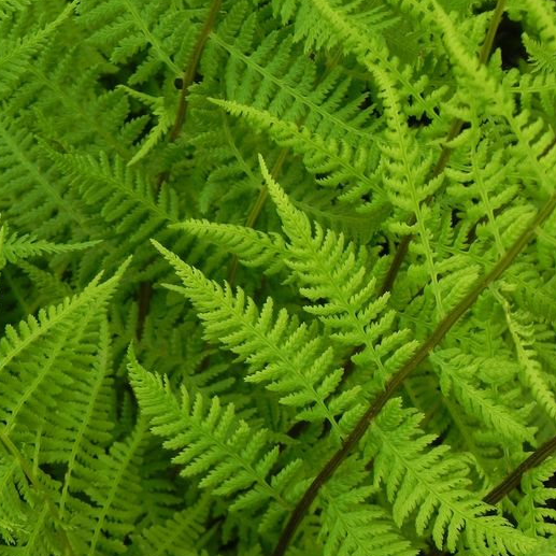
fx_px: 2908
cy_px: 373
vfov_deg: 10.9
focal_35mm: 160
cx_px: 240
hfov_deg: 10.9
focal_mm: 20.8
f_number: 4.5
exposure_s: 1/125
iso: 160
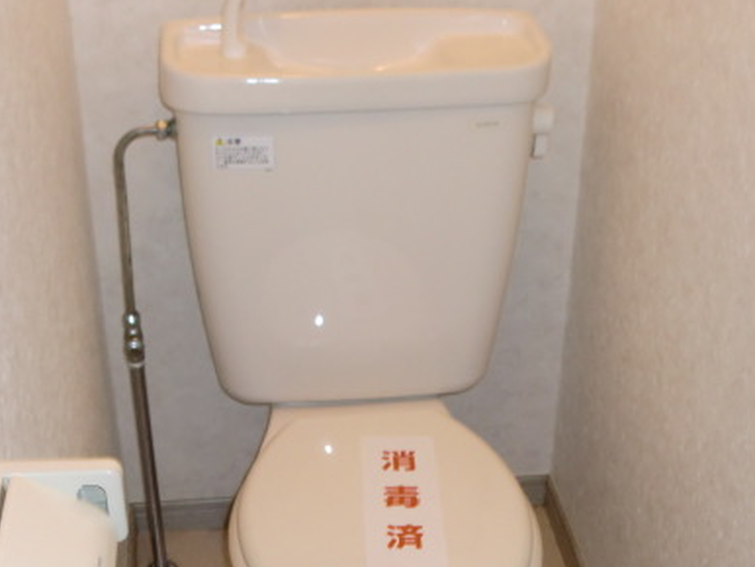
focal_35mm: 58
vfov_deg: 25.1
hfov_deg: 33.2
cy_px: 399
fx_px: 1266
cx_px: 403
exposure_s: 1/60
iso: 320
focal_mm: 6.3
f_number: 3.1
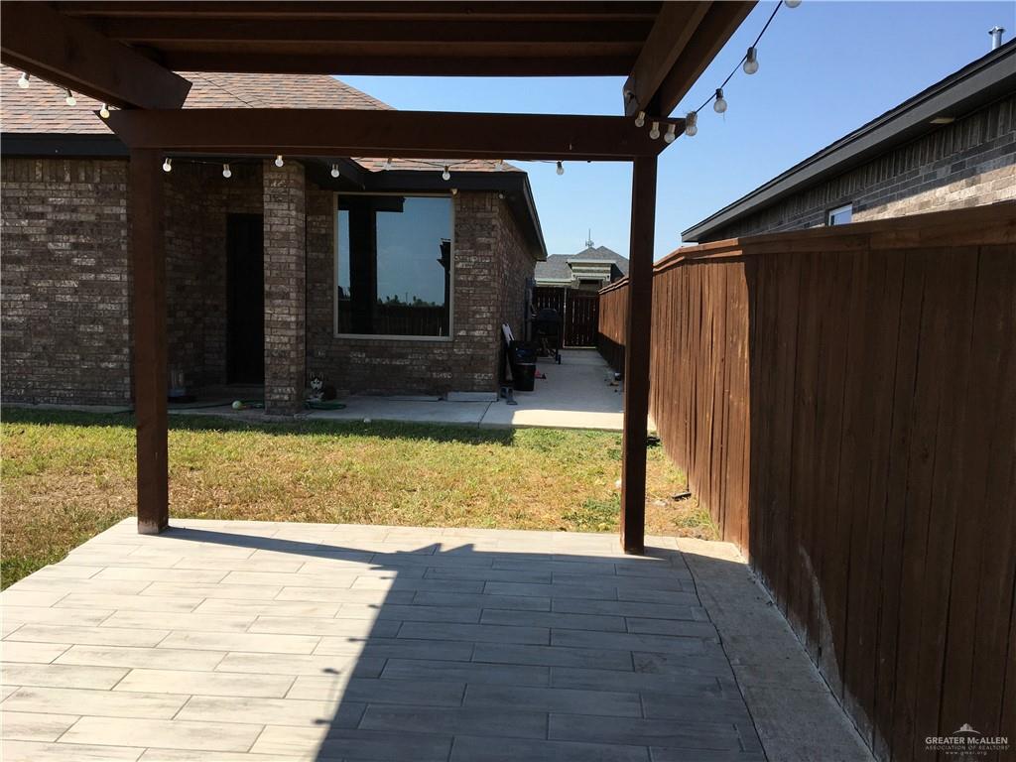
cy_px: 381
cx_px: 508
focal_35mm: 29
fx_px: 851
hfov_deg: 61.7
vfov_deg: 48.2
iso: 25
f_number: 2.2
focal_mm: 4.15
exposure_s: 1/1748
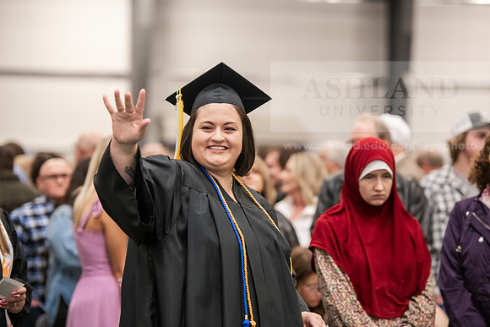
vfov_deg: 10.2
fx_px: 1838
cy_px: 164
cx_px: 245
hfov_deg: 15.2
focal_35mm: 135
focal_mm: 135
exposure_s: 1/200
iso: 2500
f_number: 3.2
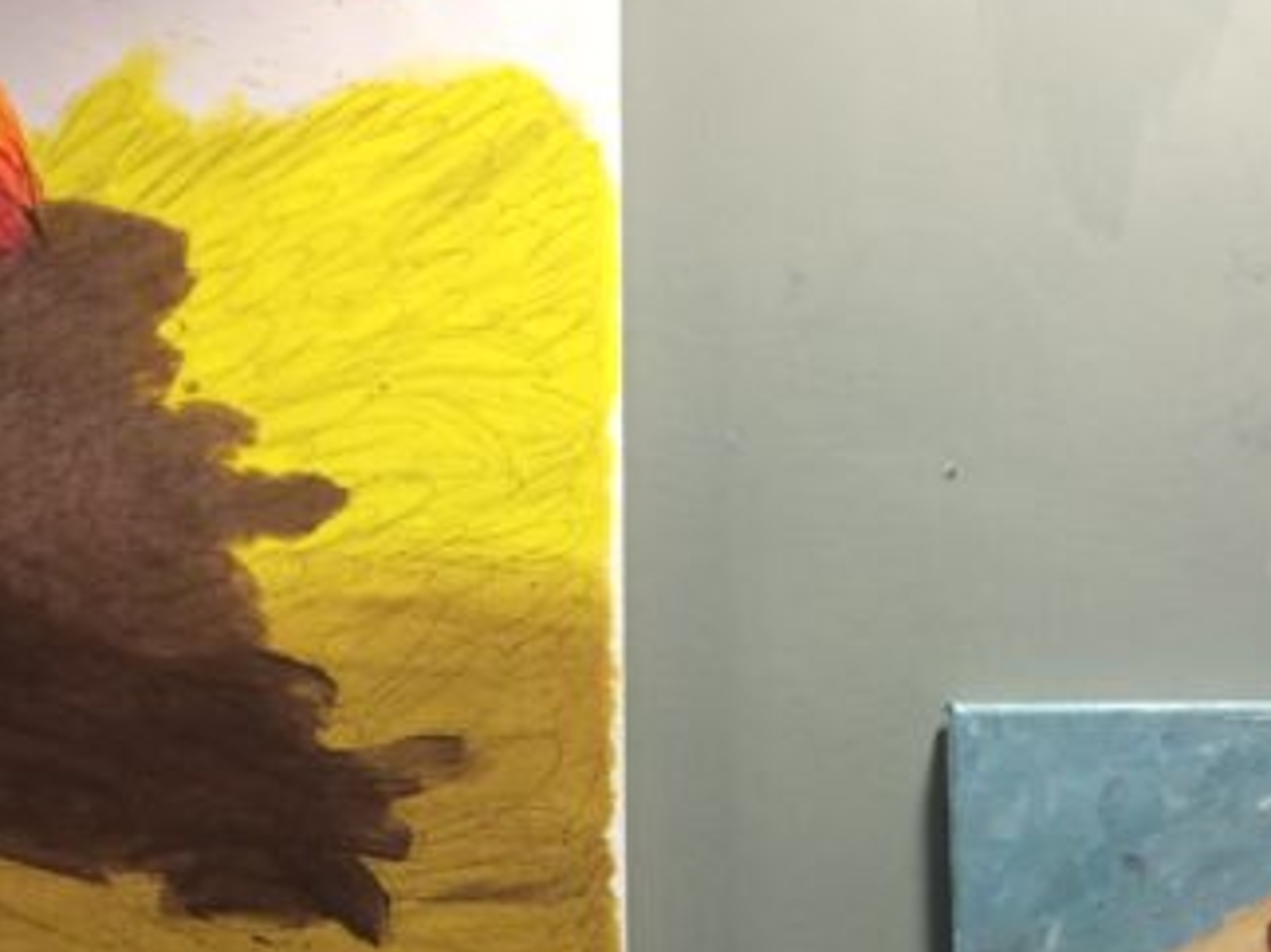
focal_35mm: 69
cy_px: 834
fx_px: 2533
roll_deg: -0.7
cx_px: 689
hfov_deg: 28.2
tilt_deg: +1.9
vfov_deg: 20.9
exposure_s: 1/33
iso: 64
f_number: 2.2
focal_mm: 4.15
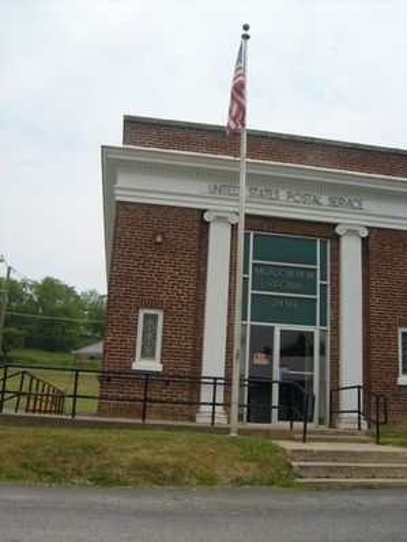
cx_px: 204
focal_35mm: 35
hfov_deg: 40.7
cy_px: 271
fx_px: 549
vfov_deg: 52.6
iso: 80
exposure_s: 1/250
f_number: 7.1
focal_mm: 5.8
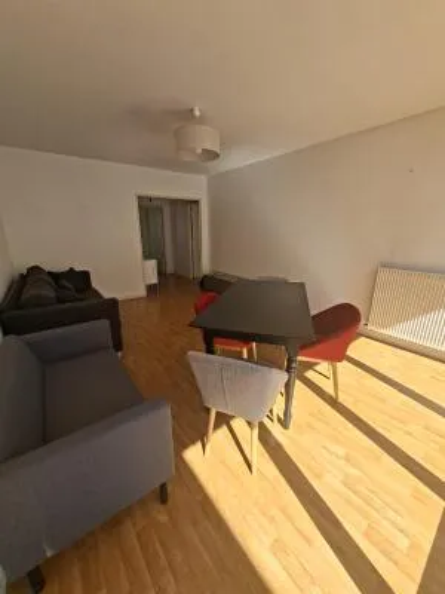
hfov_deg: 89.9
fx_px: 223
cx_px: 222
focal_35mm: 13
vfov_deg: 106.2
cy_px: 297
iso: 40
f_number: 2.2
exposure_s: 1/298
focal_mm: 1.74
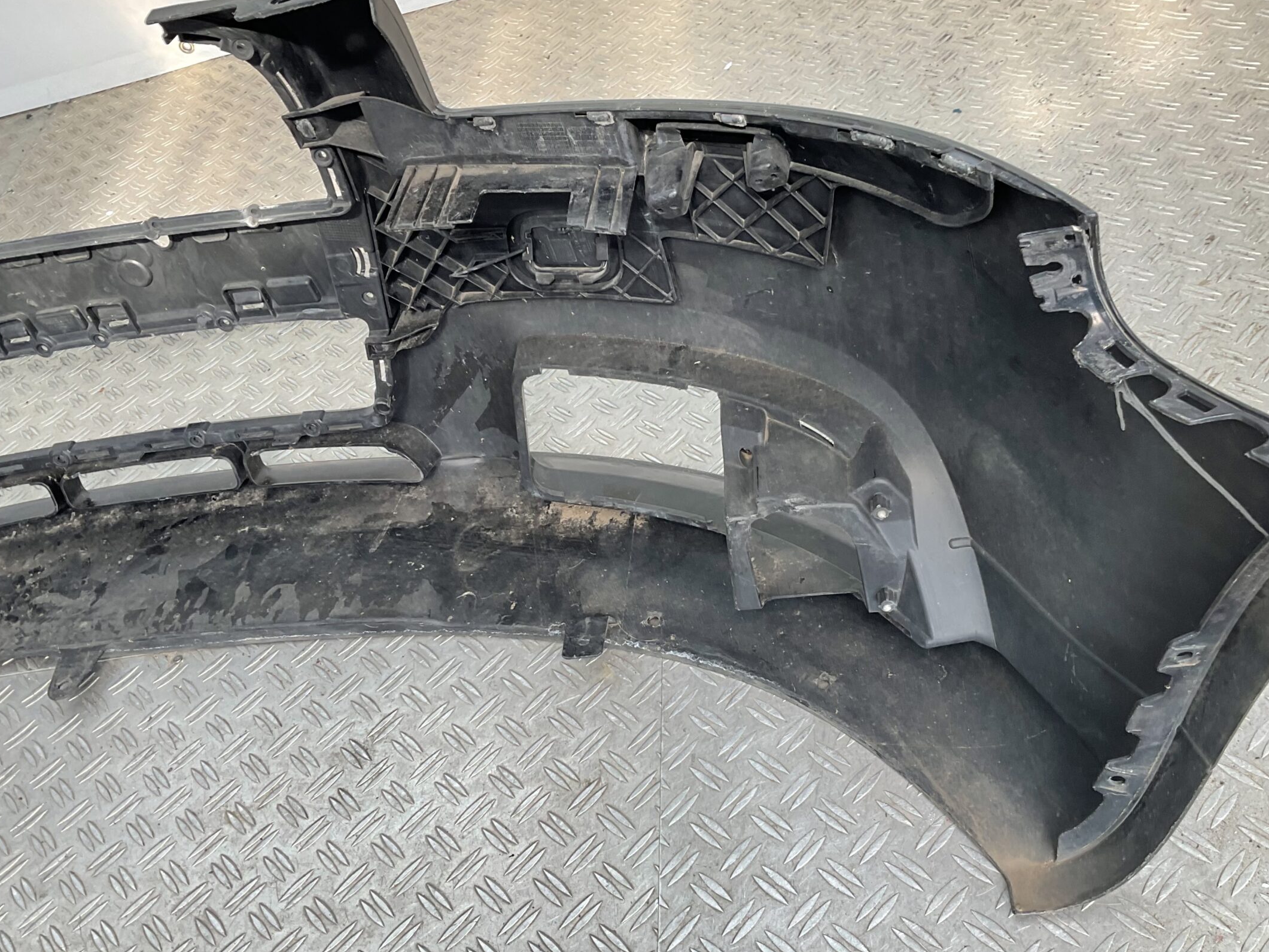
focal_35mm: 35
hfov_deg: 52.6
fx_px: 1283
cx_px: 656
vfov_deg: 40.7
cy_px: 514
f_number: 1.8
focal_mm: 3
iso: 20
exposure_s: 1/120
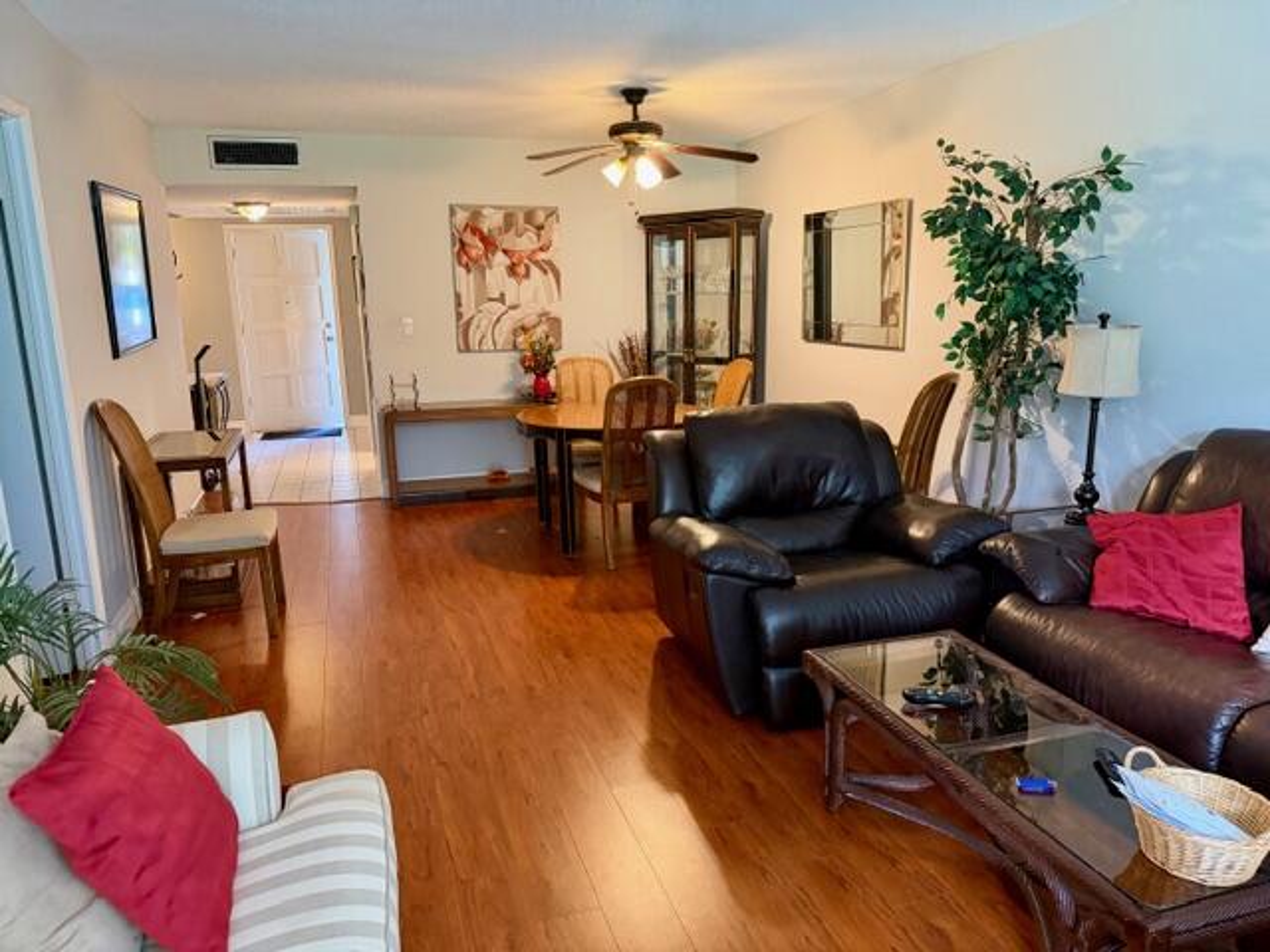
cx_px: 635
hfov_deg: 71.6
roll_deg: +2.1
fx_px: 881
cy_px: 476
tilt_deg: -13.0
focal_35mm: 24
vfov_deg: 56.8
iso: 500
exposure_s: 1/60
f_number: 1.78
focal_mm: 6.76
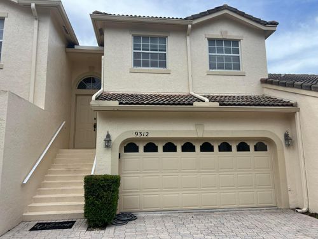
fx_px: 239
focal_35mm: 26
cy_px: 120
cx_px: 159
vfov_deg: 53.1
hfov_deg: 67.3
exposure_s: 1/1724
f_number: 1.5
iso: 50
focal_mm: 5.7
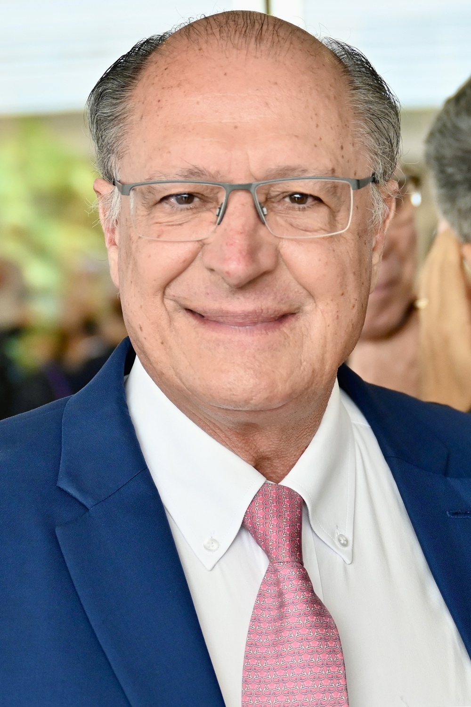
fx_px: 942
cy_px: 354
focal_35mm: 48
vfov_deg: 41.1
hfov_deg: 28.1
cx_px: 236
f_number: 3.2
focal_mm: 48
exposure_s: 1/200
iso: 640
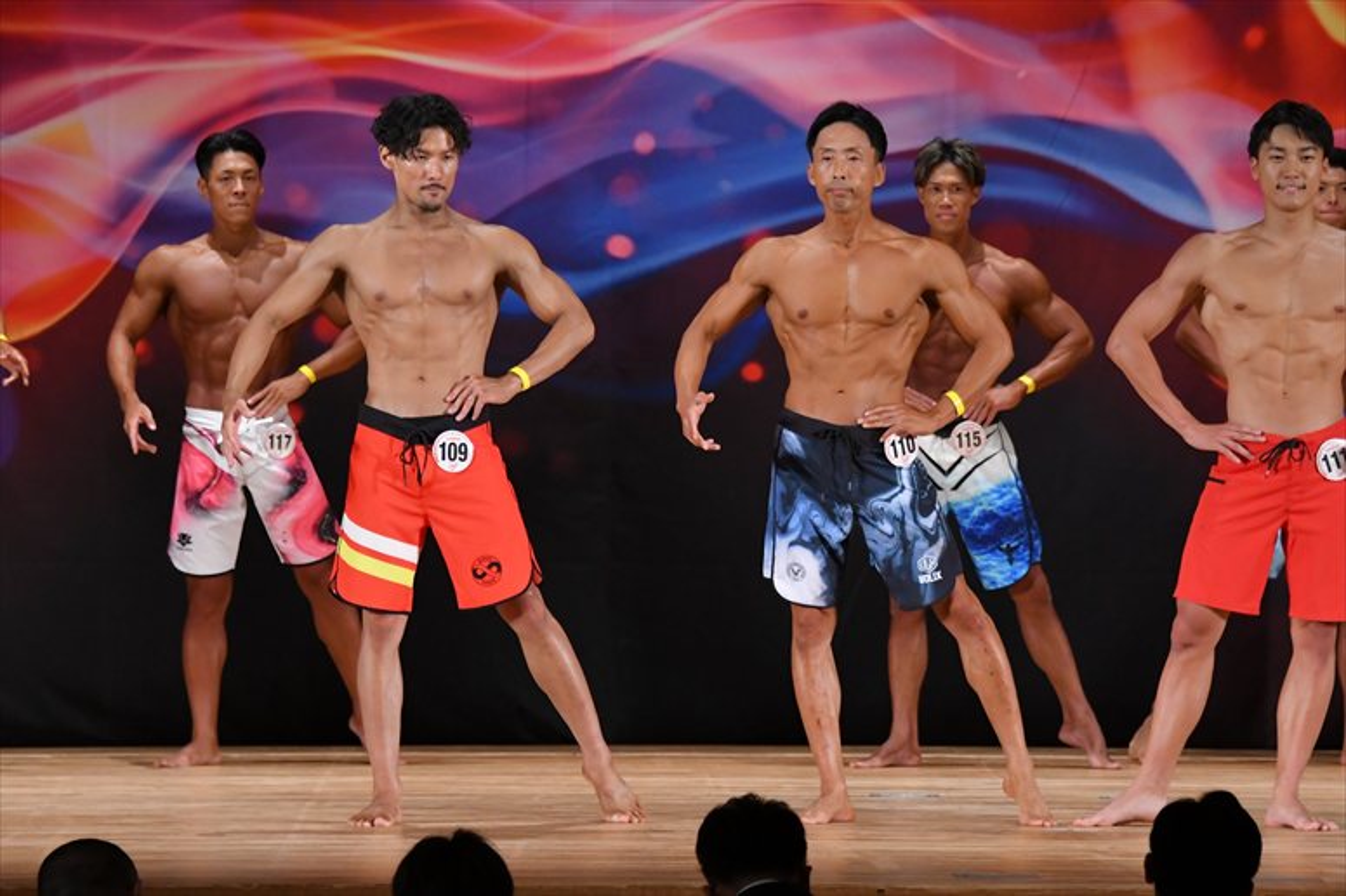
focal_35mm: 217
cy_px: 448
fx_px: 8110
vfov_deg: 6.3
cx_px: 673
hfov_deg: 9.5
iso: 3200
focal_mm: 145
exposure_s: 1/400
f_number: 5.6
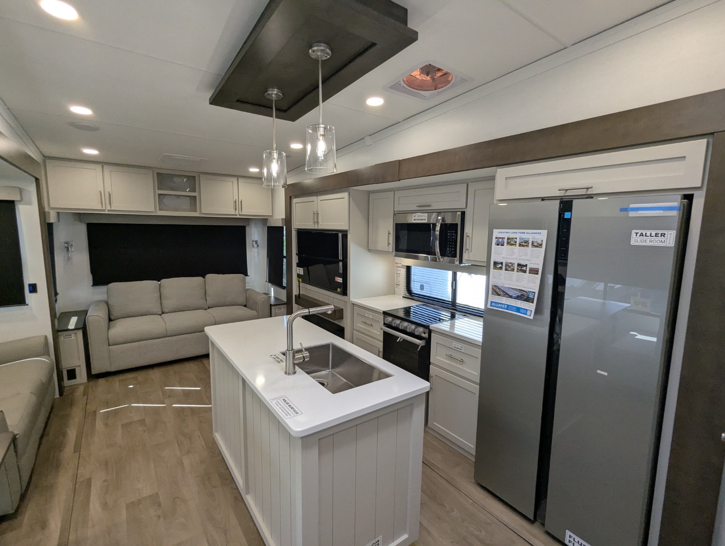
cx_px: 362
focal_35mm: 16
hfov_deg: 94.4
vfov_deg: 78.2
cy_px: 273
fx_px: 336
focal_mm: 2.35
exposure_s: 1/235
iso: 226
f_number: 2.2
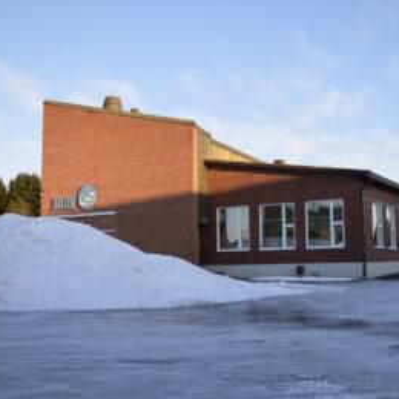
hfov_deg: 35.7
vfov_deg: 36.1
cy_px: 198
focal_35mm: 47
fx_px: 613
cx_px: 265
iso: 400
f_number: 4.5
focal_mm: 24
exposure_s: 1/1000
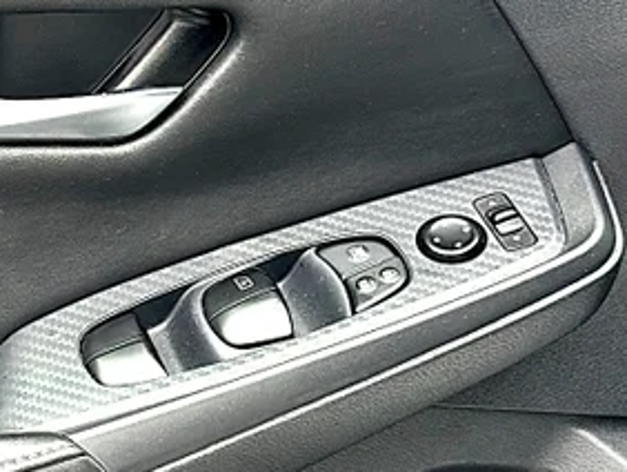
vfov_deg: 12.5
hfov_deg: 16.2
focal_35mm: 119
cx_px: 11
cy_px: 262
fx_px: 2157
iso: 64
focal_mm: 6.86
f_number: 1.78
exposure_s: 1/435
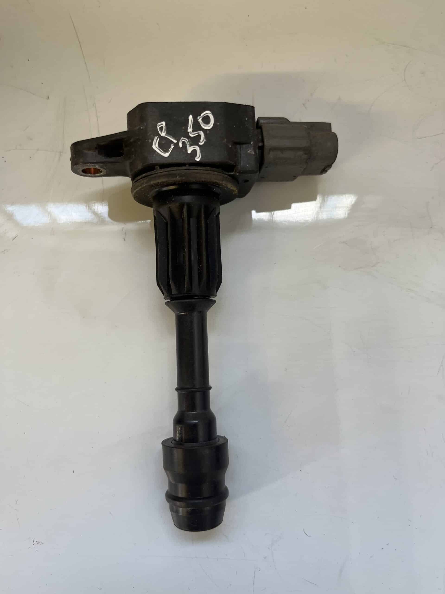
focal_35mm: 26
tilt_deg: -81.2
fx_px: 446
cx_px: 222
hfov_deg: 53.1
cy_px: 297
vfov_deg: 67.3
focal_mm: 5.1
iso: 100
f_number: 1.6
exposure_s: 1/122
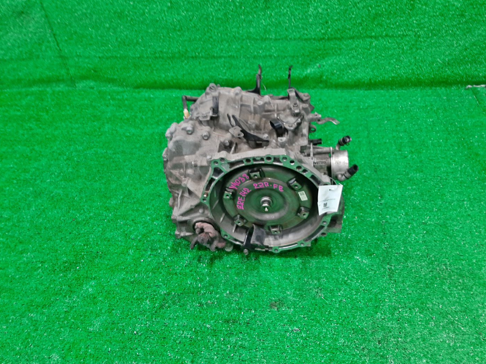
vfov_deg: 51.3
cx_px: 250
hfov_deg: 65.3
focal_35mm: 27
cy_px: 180
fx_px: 379
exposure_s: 1/50
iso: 140
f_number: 1.7
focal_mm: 3.93
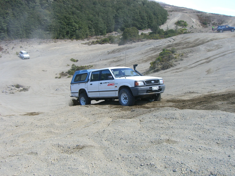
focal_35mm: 38
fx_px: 258
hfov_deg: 49.0
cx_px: 118
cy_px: 88
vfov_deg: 37.7
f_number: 4.3
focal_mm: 6.2
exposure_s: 1/320
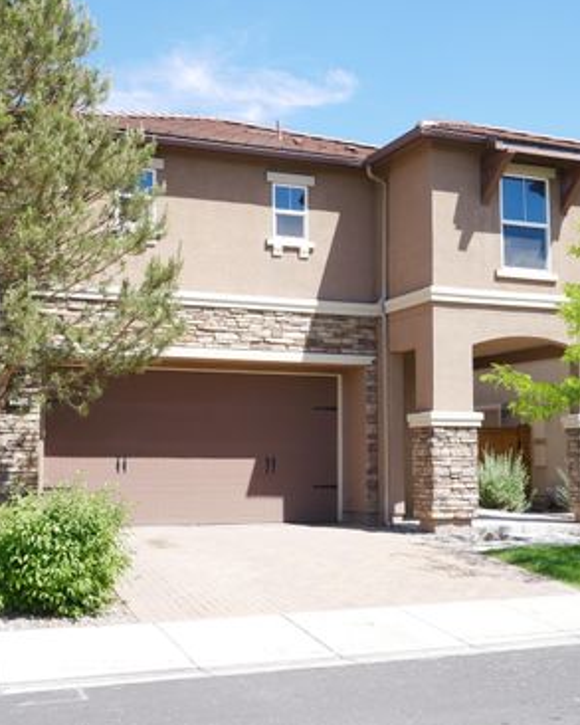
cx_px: 299
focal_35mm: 48
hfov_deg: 31.5
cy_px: 365
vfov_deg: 38.8
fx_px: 1030
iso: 200
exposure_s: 1/320
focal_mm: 18
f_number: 6.3
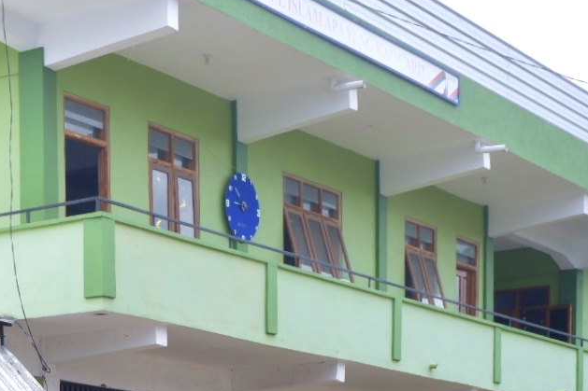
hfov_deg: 19.2
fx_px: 1698
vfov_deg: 13.1
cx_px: 32
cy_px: 243
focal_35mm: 104
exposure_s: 1/250
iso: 200
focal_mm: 26.4
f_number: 9
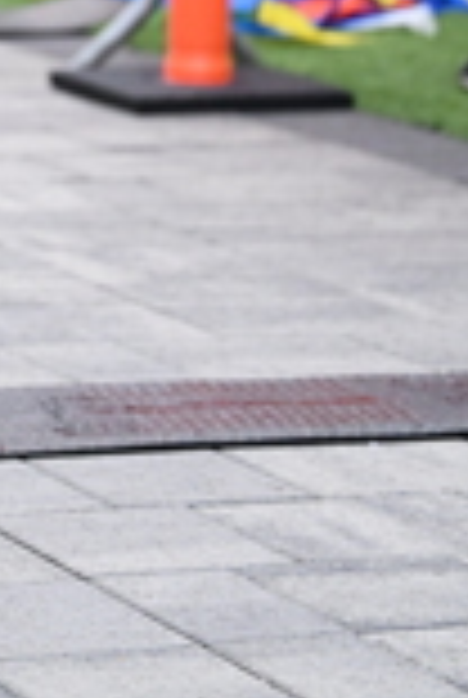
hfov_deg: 5.0
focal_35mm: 273
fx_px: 5299
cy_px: -333
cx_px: -353
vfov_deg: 7.4
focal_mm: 77
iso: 1250
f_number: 2.8
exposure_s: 1/1600
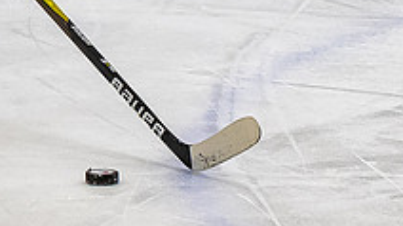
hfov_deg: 2.9
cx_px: -166
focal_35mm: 741
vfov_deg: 1.6
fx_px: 7914
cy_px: -224
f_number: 3.2
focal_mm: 86
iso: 1250
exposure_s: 1/800
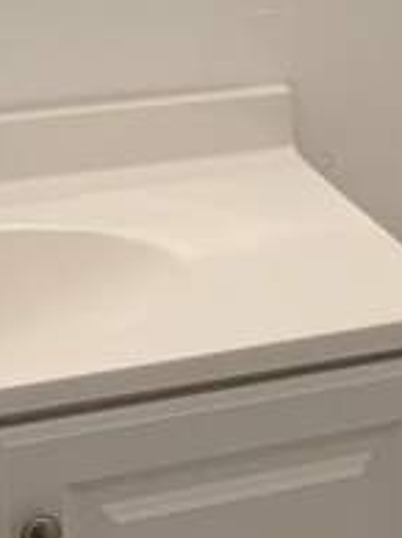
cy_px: 141
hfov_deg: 9.8
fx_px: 2219
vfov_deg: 13.8
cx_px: 746
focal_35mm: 143
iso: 50
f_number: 1.8
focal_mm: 4.25
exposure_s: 1/60
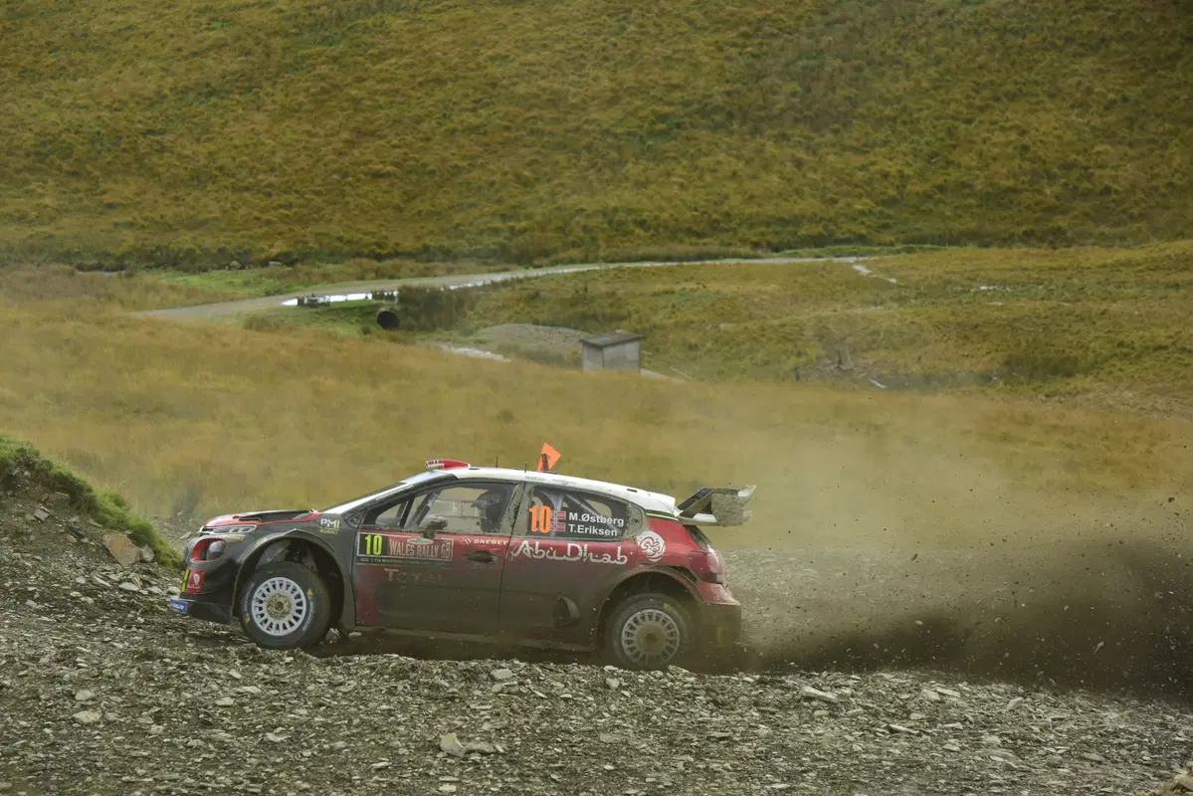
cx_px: 596
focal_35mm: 155
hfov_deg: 13.2
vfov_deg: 8.9
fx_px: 5137
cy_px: 398
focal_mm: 155
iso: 1250
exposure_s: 1/800
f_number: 8
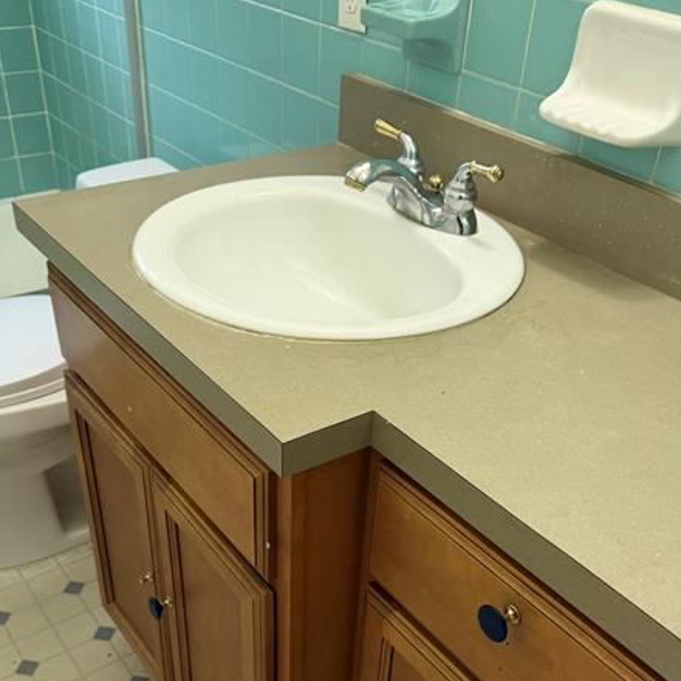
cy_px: 492
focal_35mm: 37
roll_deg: -5.6
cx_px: 345
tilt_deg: -38.2
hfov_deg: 44.9
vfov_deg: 43.8
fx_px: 824
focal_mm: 6.76
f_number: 1.78
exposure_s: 1/60
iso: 320
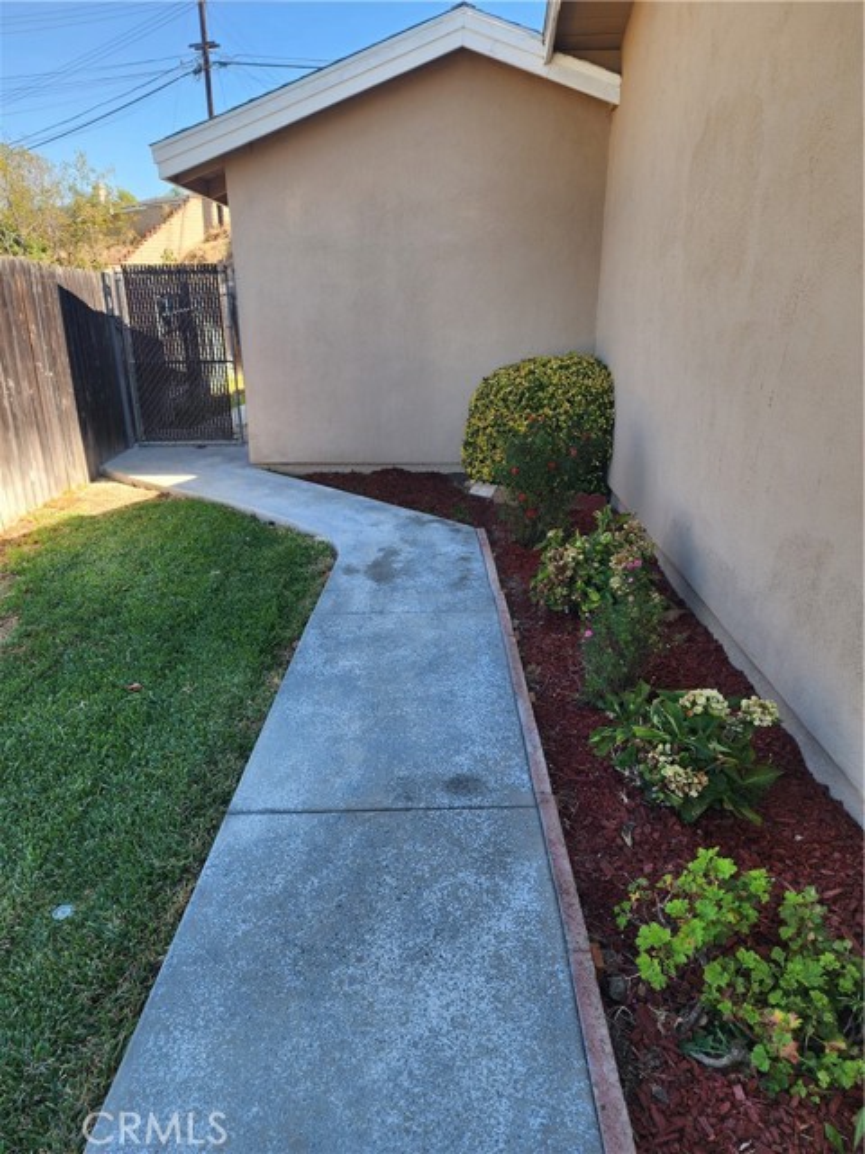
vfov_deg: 73.9
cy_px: 577
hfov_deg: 58.9
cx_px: 432
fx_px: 766
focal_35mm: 23
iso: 12
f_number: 1.8
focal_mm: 6.4
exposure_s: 1/253
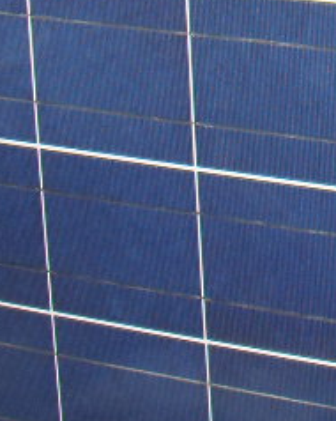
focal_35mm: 164
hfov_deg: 9.3
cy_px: -55
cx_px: 355
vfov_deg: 11.6
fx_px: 2041
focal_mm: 6.6
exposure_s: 1/45
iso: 200
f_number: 3.5
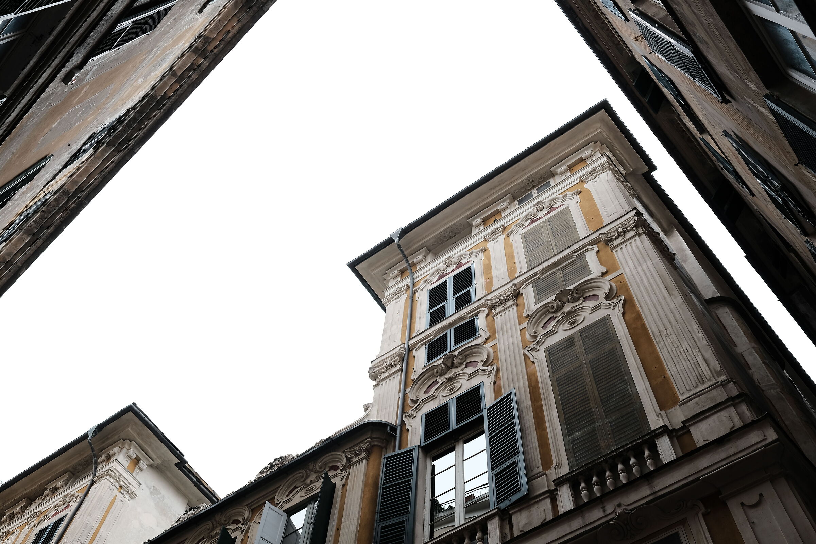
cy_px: 272
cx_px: 408
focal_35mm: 35
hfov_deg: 54.4
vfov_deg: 37.9
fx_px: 793
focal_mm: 23
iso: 200
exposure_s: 1/125
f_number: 5
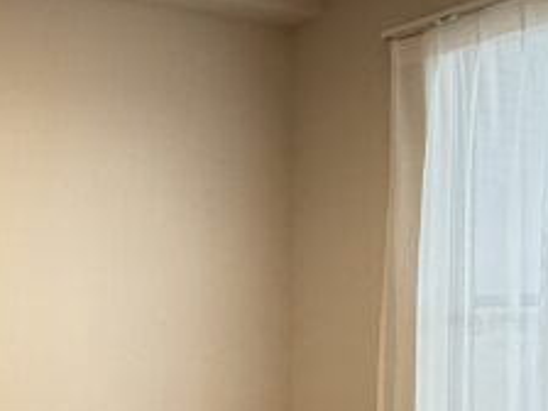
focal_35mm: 64
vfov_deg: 22.3
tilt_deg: -3.2
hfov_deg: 28.3
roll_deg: -0.5
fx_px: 1013
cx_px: -10
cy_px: 384
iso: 200
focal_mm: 2.22
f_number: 2.2
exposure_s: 1/99
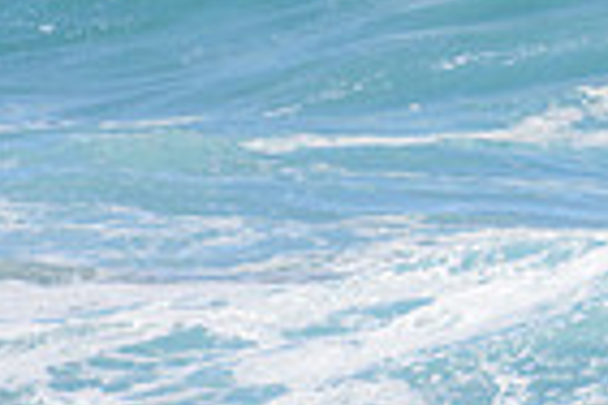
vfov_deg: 0.4
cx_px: 1212
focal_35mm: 3085
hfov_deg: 0.7
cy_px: -97
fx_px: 52098
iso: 250
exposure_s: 1/2000
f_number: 5.6
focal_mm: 500
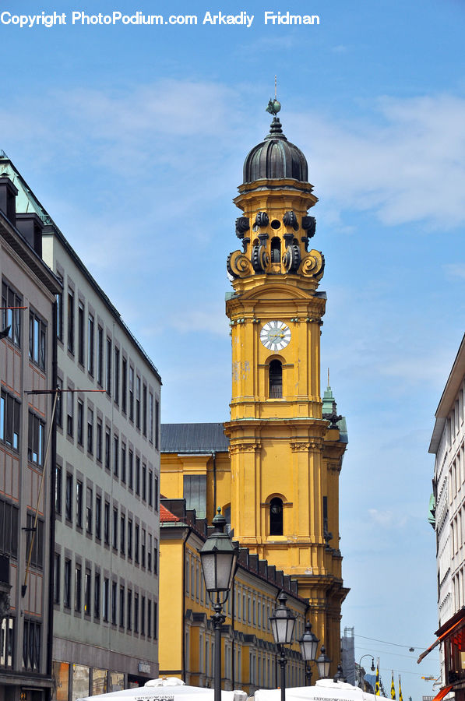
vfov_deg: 19.5
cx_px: 232
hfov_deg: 13.0
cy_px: 350
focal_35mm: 105
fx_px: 2041
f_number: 7.1
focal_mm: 70
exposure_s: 1/1000
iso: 200
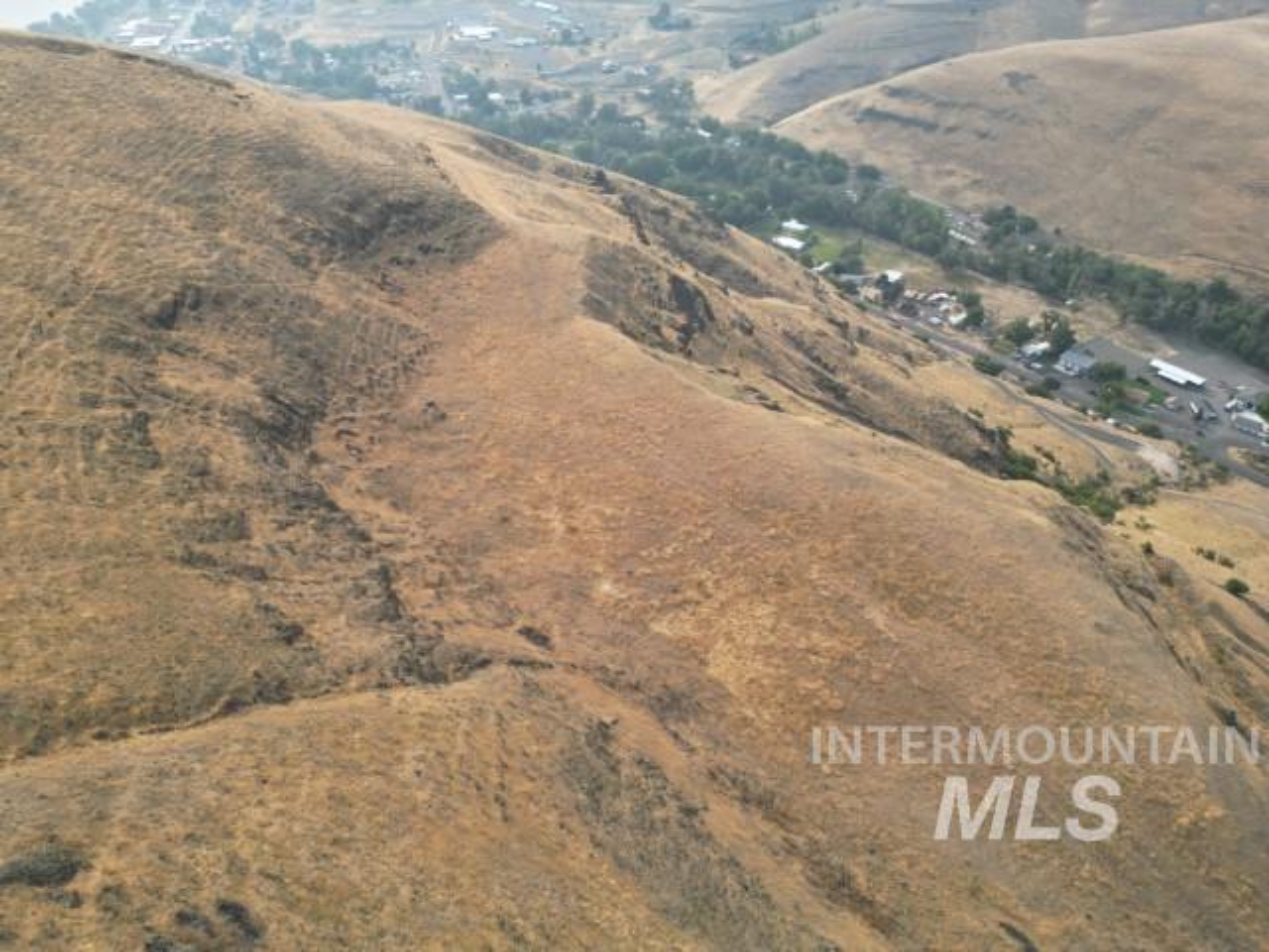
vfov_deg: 56.8
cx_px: 634
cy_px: 476
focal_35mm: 24
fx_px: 880
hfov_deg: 71.6
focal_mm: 6.72
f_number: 1.7
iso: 100
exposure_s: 1/1000
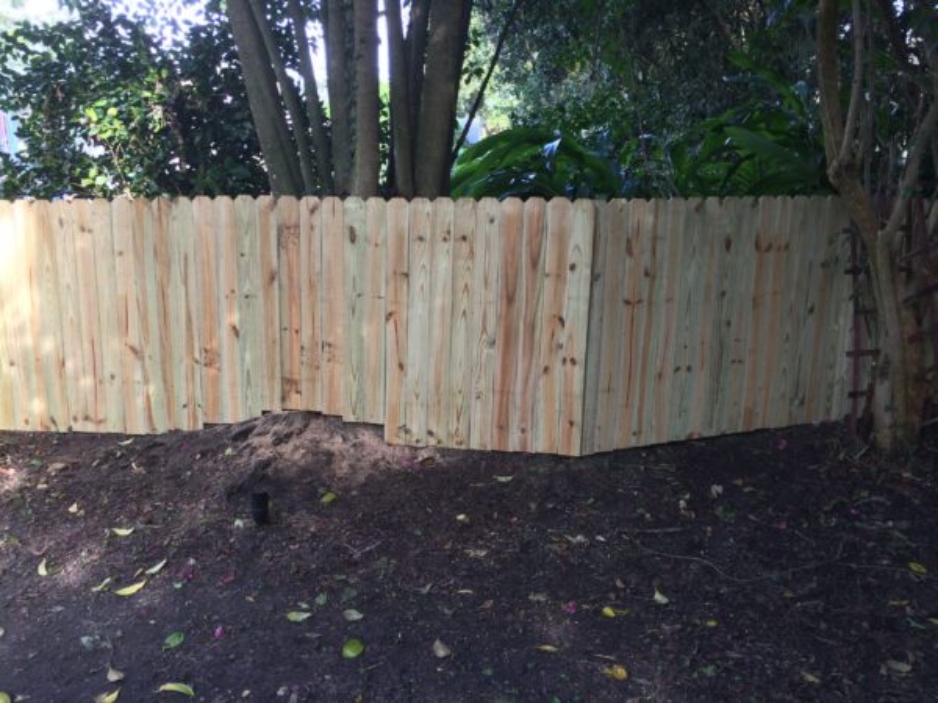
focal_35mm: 29
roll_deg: -2.4
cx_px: 469
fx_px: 786
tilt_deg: -12.3
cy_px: 352
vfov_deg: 48.2
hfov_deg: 61.7
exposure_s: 1/60
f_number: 2.2
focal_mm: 4.15
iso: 40
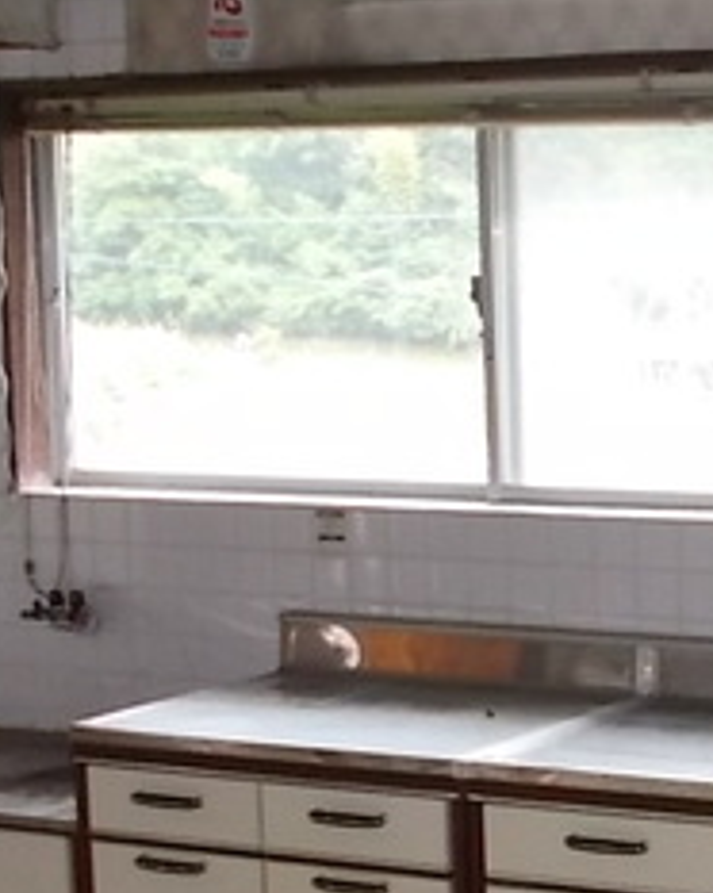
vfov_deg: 19.5
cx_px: 901
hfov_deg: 15.0
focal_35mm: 98
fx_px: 2588
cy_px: 611
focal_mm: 4.6
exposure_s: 1/25
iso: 160
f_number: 3.2
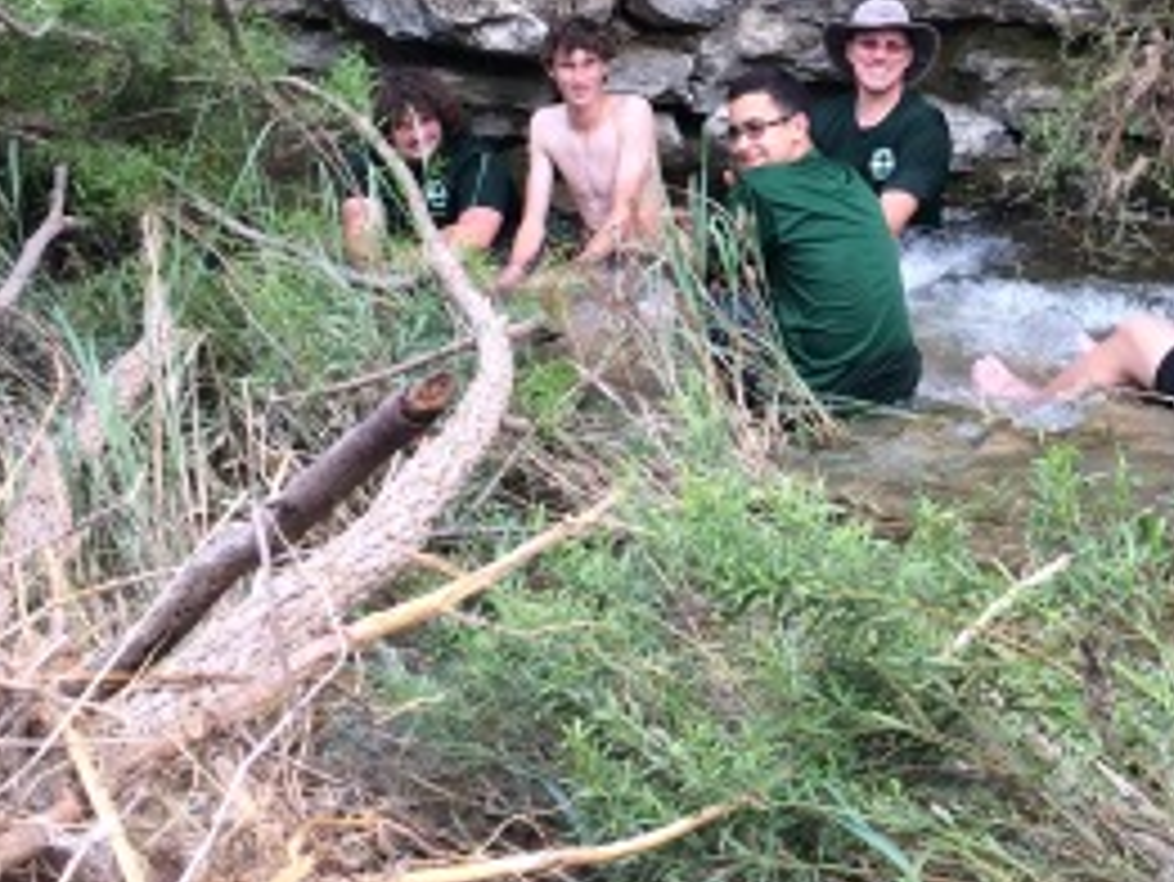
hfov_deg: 26.5
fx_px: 2409
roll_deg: -2.4
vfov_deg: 20.5
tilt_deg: -7.2
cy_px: 166
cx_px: 1044
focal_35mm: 71
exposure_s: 1/221
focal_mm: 4.15
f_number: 2.2
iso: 32
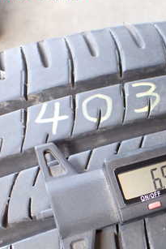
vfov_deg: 32.6
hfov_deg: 21.3
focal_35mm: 61
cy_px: 165
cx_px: 178
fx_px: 421
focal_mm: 5.4
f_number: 2.3
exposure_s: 1/125
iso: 400
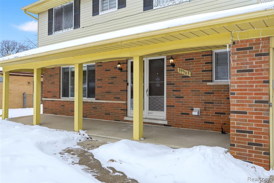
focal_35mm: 30
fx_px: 228
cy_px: 92
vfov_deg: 43.6
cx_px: 137
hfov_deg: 61.9
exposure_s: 1/8000
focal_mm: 30
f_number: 8
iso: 400
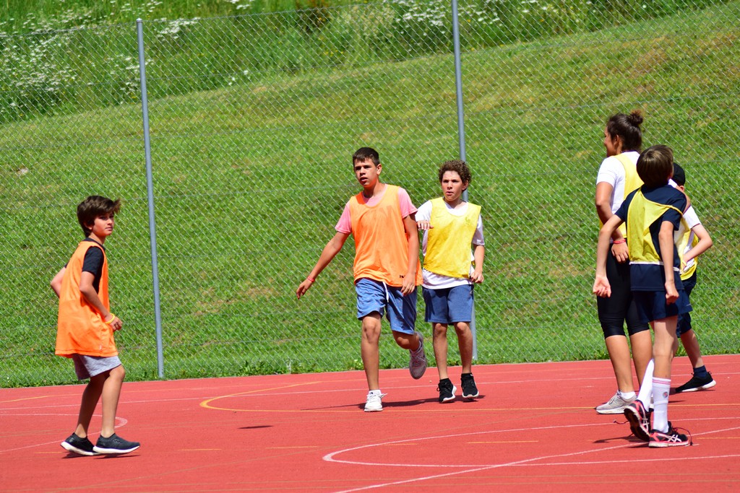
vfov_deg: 5.9
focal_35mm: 232
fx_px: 4780
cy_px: 246
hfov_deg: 8.9
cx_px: 370
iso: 200
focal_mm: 155
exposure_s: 1/1250
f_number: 5.6
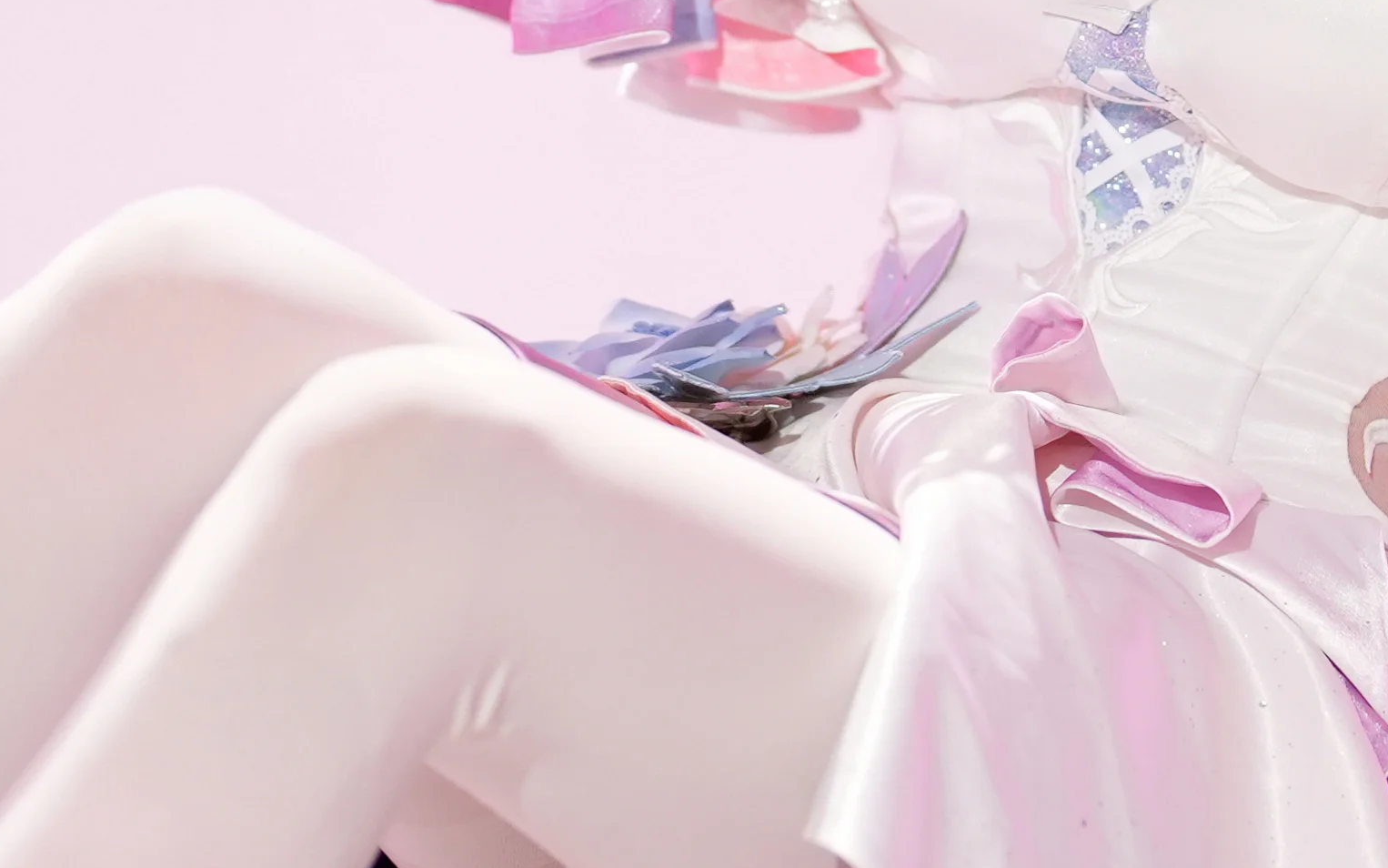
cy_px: 215
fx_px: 8852
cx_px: 895
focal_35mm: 234
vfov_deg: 5.6
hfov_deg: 9.0
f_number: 1.3
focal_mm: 50
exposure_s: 1/500
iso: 500
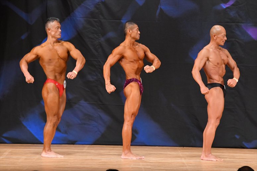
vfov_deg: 5.1
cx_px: 128
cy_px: 86
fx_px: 1927
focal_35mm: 270
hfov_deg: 7.6
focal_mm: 180
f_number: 5.6
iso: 6400
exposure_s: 1/400
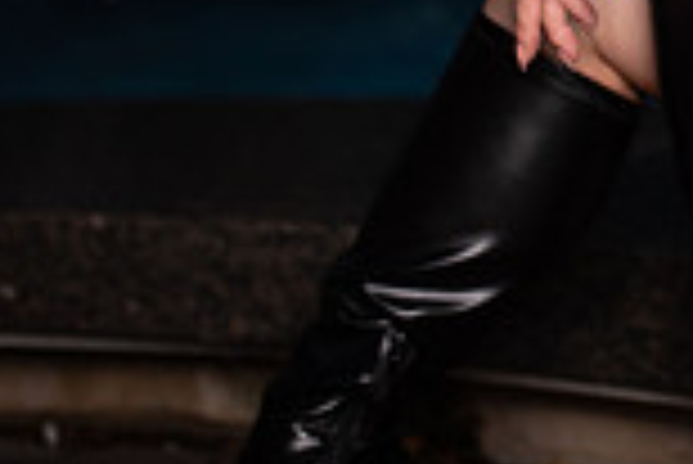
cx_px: 1102
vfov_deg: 10.1
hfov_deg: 14.3
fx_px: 2543
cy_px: -241
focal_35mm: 132
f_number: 1.4
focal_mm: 35
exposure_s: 1/1000
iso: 640
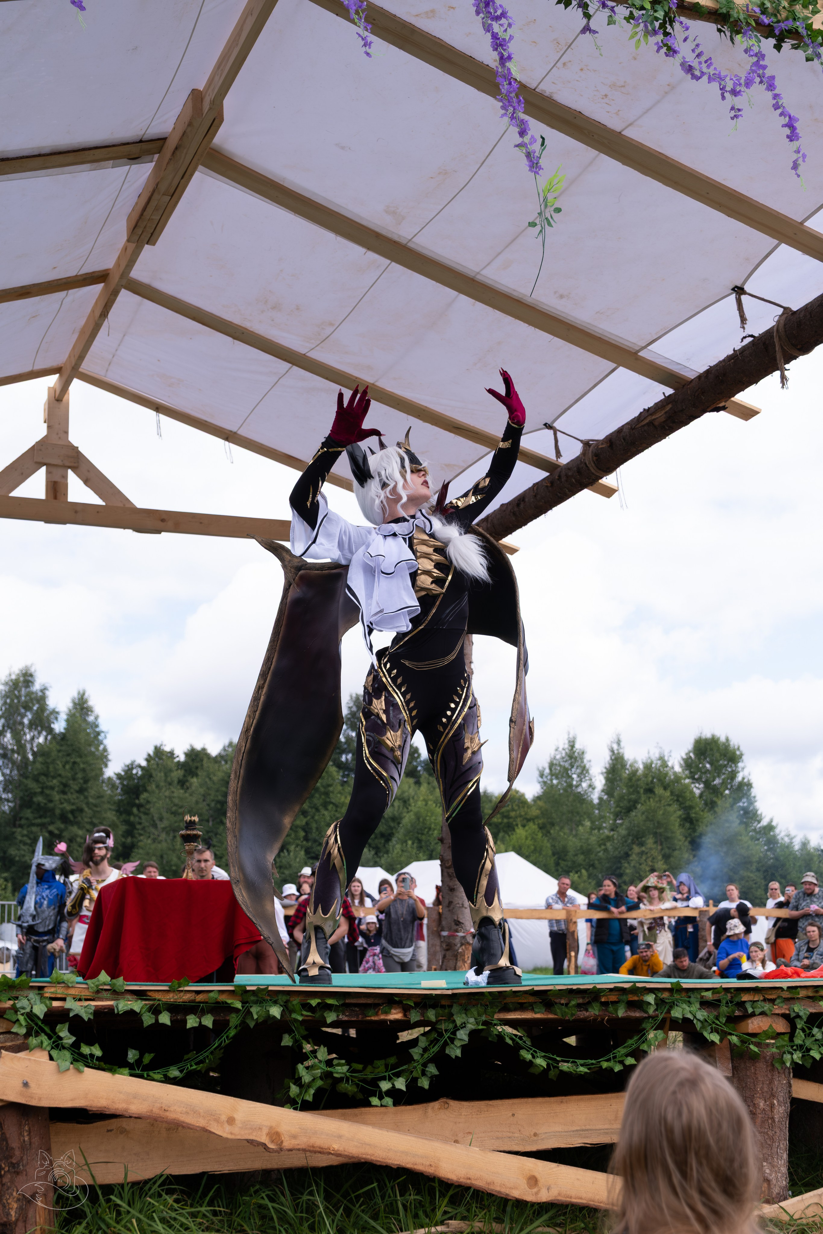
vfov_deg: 46.4
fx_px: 1440
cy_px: 617
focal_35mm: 42
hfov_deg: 31.9
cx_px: 412
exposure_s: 1/1250
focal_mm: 28.3
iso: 200
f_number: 3.2
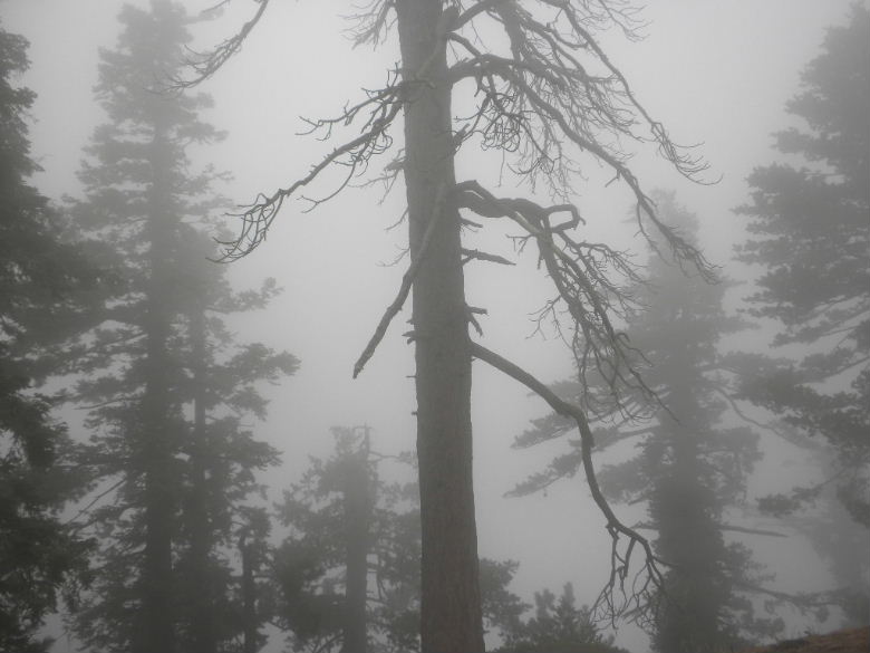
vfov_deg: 38.7
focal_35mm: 37
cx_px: 435
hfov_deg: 50.1
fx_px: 930
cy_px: 326
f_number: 3.5
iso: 64
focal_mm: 6.6
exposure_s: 1/102
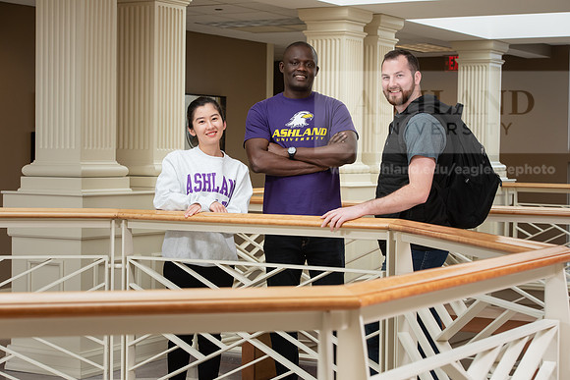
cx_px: 285
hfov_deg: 24.8
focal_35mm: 82
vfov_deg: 16.7
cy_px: 190
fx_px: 1299
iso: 1250
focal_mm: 82
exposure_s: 1/200
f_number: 8
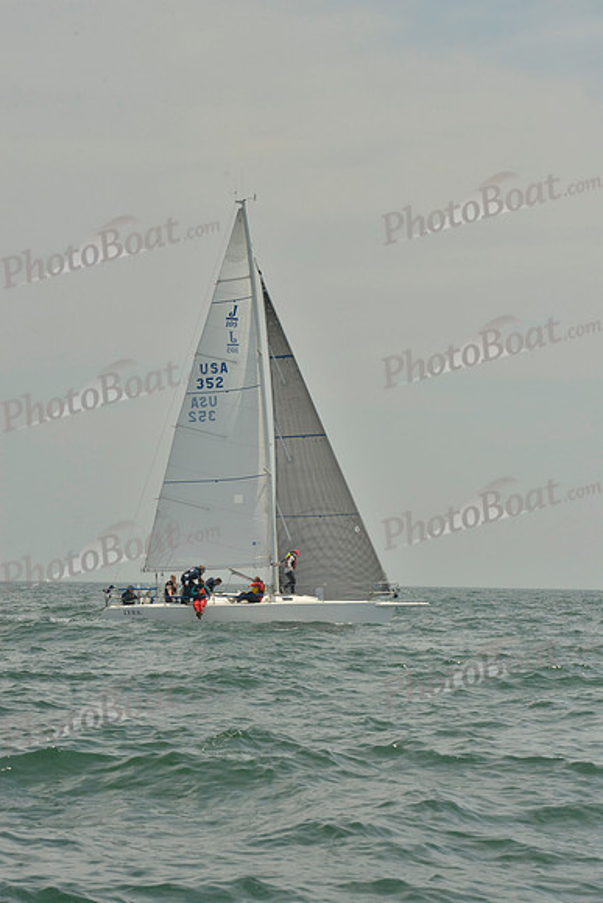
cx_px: 302
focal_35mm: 120
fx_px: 3013
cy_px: 452
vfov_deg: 17.1
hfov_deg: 11.4
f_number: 13
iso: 560
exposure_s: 1/1250
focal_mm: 120
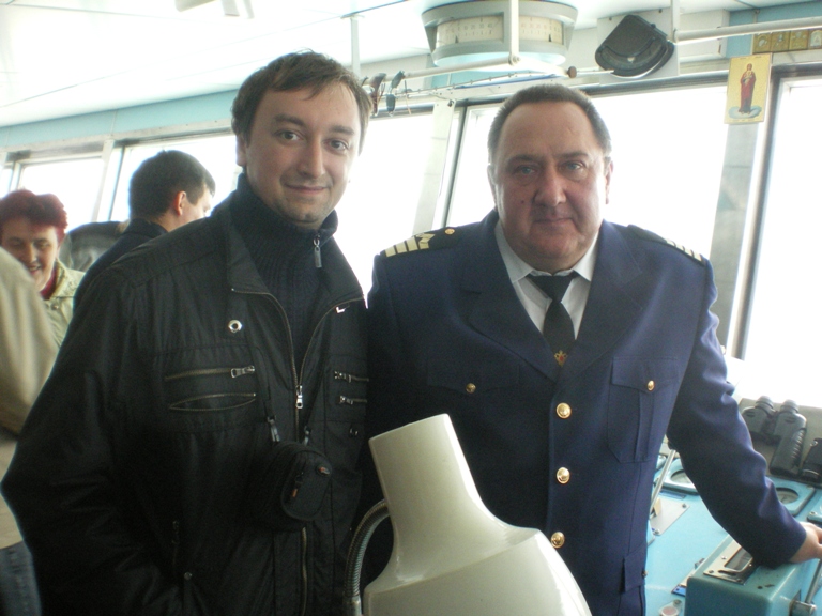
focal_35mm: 38
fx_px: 902
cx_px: 411
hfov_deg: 49.0
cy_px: 308
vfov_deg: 37.7
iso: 400
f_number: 4.6
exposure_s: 1/30
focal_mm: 6.3
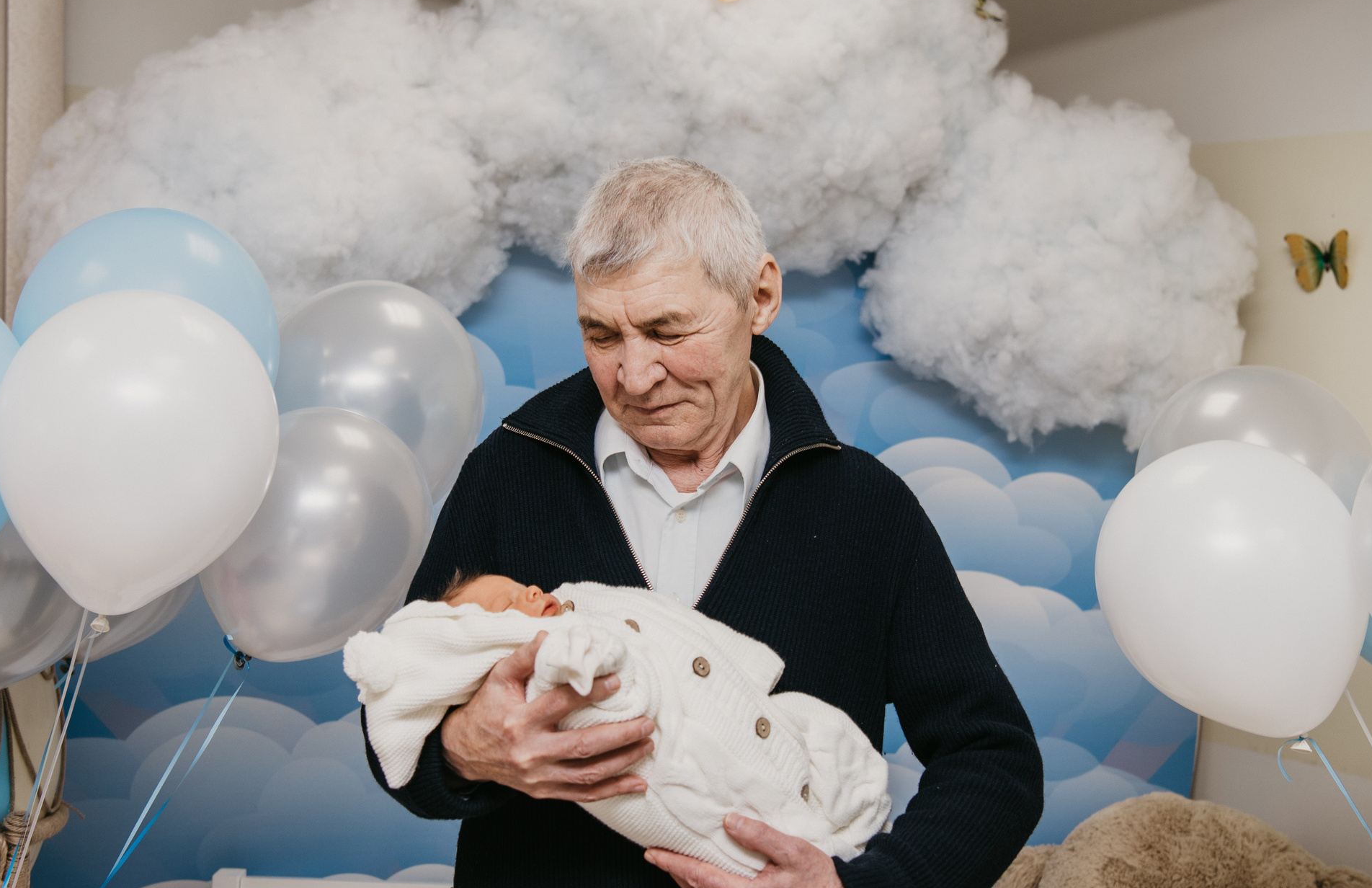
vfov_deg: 24.1
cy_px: 491
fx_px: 2077
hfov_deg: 36.6
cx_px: 677
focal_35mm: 55
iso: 160
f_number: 4
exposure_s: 1/160
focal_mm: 40
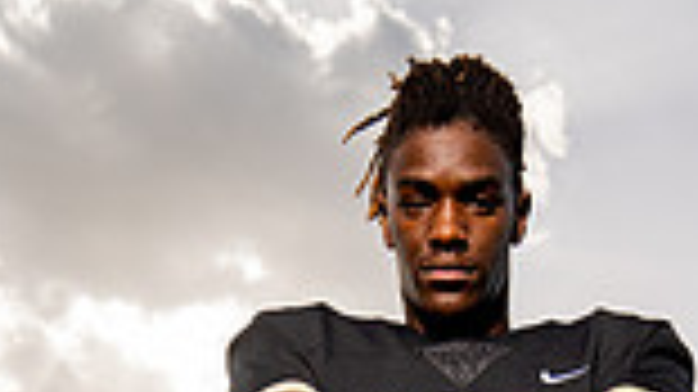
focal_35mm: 73
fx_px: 1350
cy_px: 960
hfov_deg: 28.9
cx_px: 432
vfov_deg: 12.6
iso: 100
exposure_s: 1/1250
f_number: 4.5
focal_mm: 24
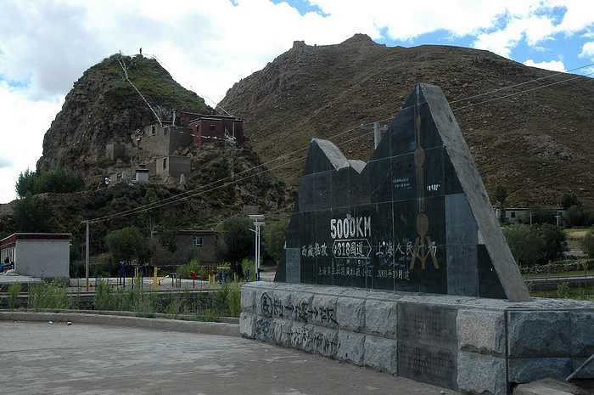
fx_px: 841
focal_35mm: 51
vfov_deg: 26.4
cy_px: 198
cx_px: 297
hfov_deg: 38.9
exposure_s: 1/320
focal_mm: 34
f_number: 8
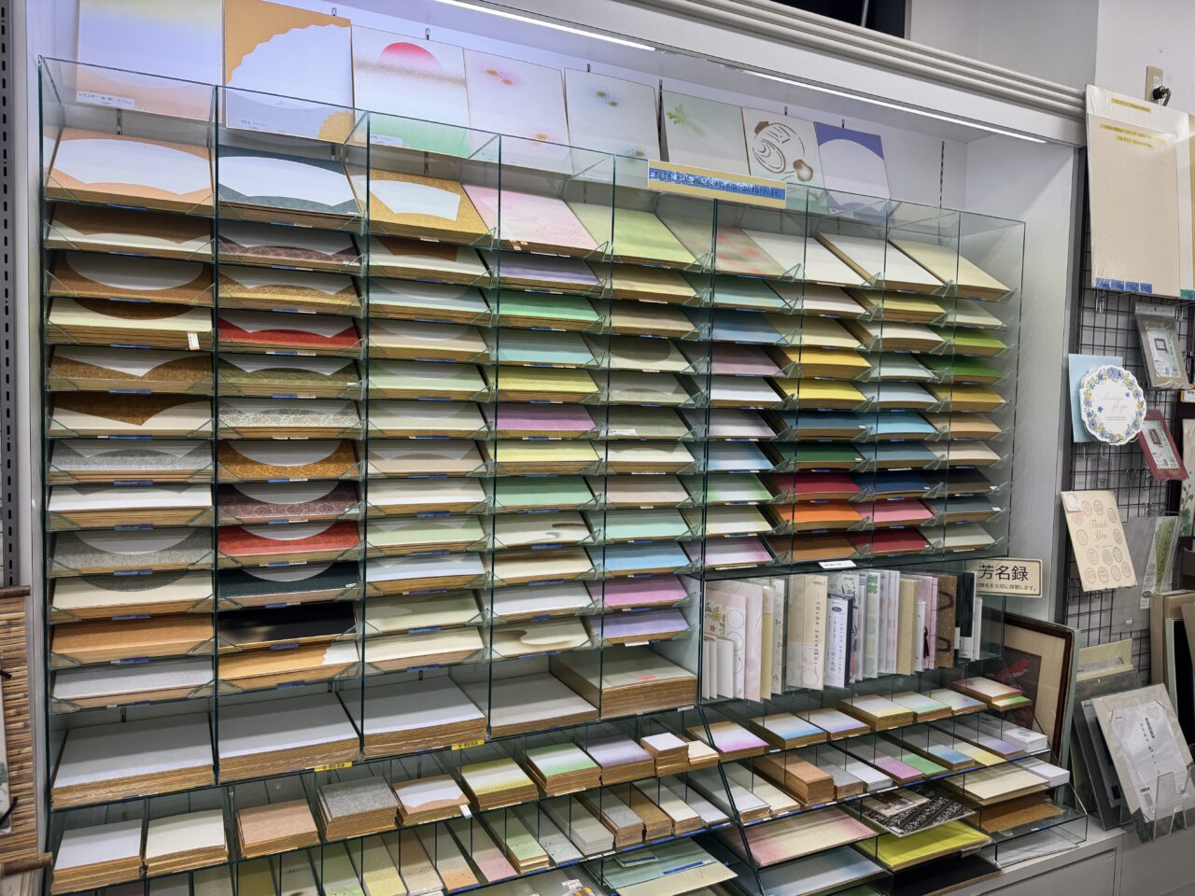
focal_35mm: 24
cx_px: 598
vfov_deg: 56.8
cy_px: 448
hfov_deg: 71.6
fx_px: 829
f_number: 1.78
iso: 64
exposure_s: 1/128
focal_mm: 6.76
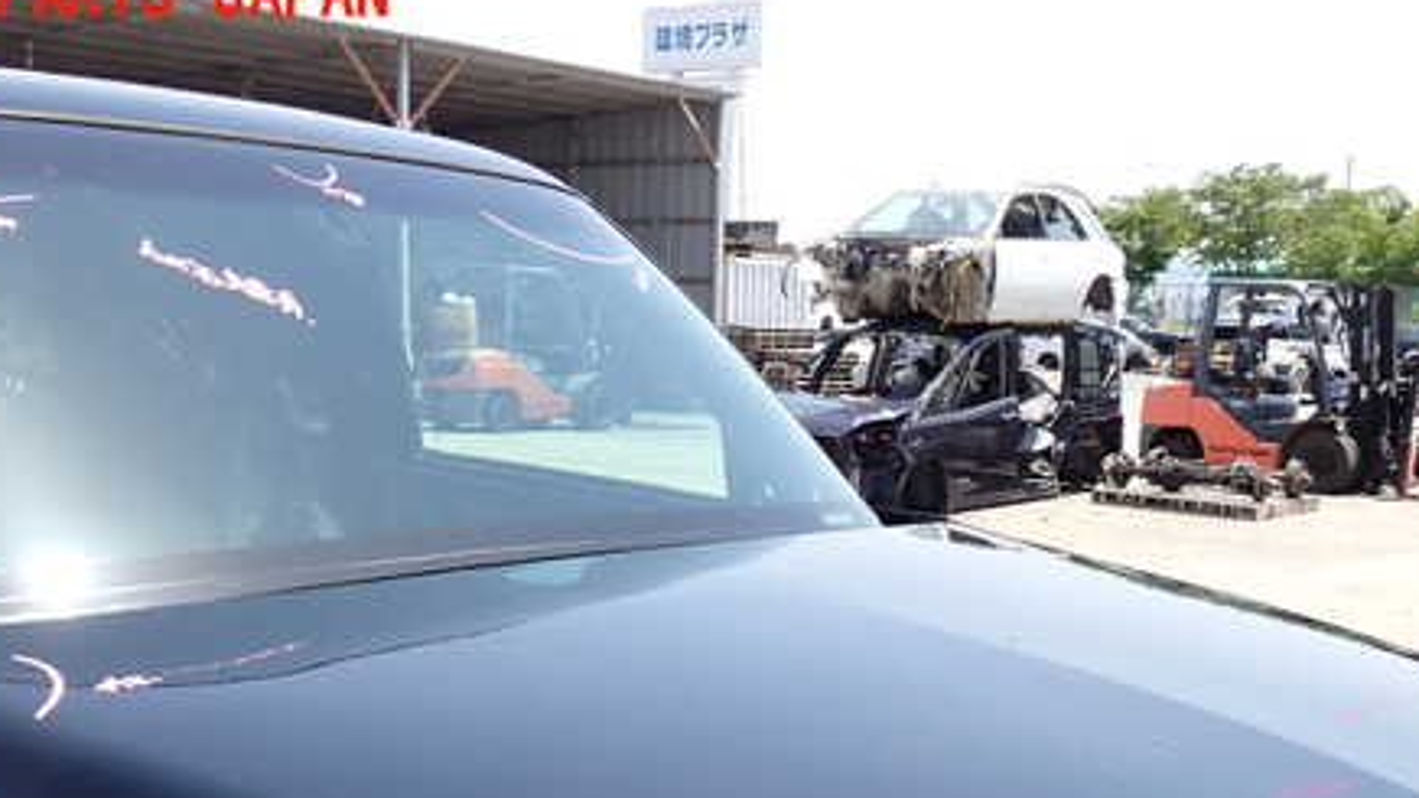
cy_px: 687
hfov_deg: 42.9
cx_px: 775
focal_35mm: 48
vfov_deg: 24.3
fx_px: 1806
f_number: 3.2
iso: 100
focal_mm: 5.79
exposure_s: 1/400
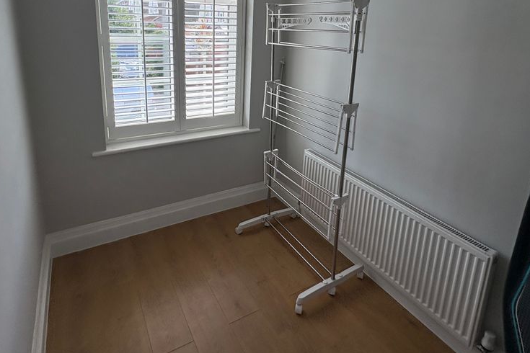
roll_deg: -2.1
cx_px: 254
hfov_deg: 78.5
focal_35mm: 22
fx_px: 324
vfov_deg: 55.0
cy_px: 97
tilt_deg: -12.2
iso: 64
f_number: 2.2
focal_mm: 2.22
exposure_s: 1/262
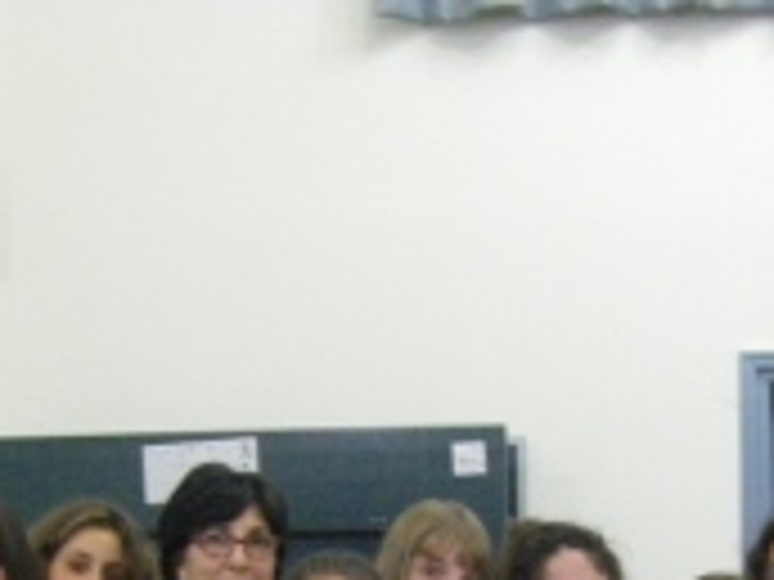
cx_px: 454
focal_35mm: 99
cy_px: 746
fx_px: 2214
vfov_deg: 14.3
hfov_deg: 19.8
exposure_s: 1/15
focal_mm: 6.3
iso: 800
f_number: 3.5
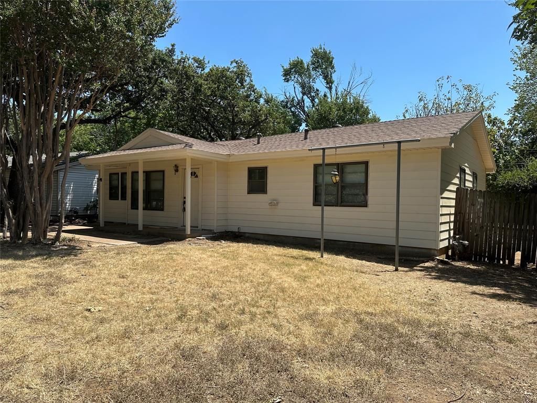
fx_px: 372
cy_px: 202
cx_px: 268
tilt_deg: -0.8
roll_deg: -1.0
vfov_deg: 56.8
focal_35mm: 24
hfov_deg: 71.6
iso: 80
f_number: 1.78
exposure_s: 1/3717
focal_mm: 6.86
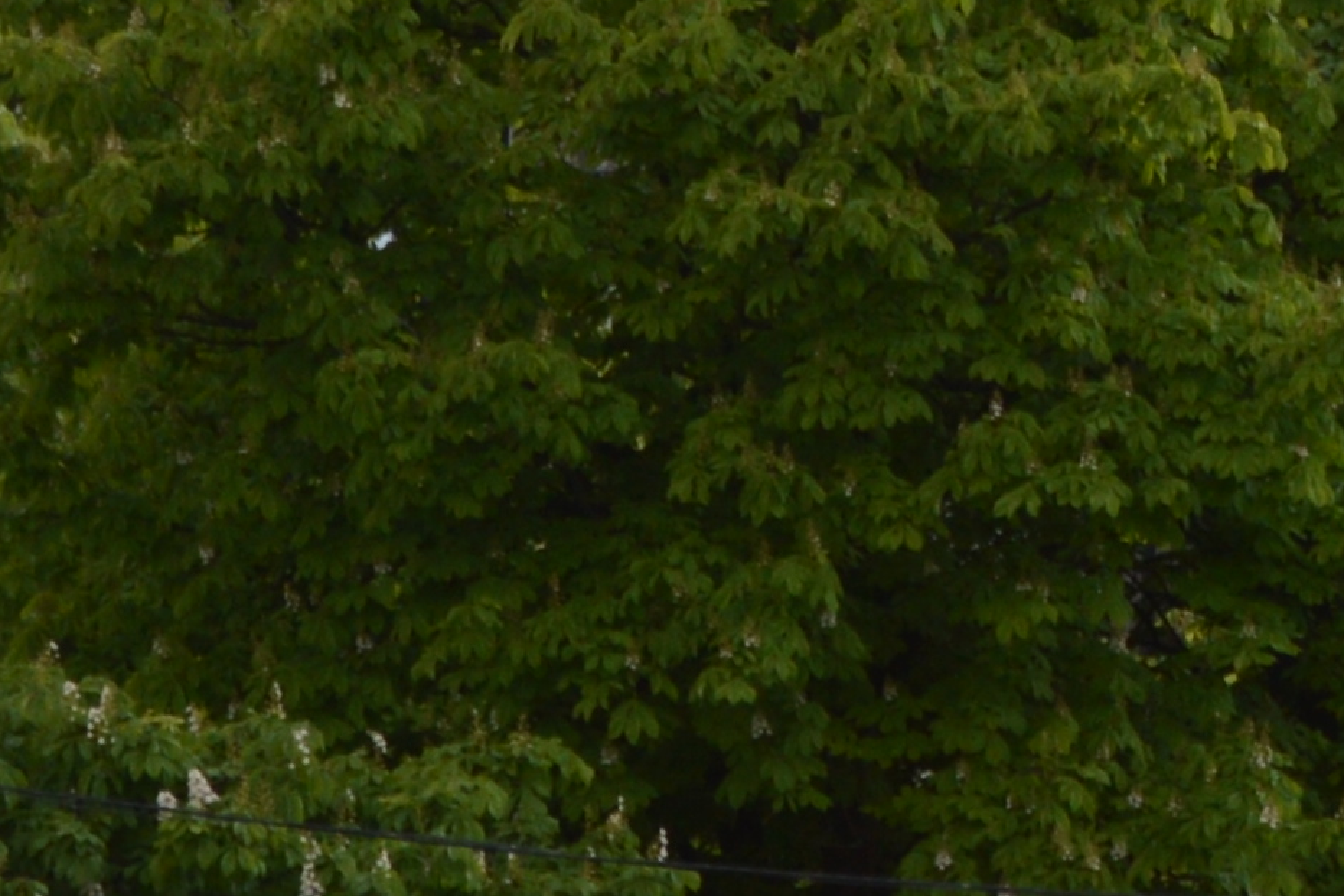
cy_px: -719
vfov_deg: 3.5
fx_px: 14444
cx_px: 2604
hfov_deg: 5.2
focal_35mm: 387
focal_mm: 40
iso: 100
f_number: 6.3
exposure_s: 1/160
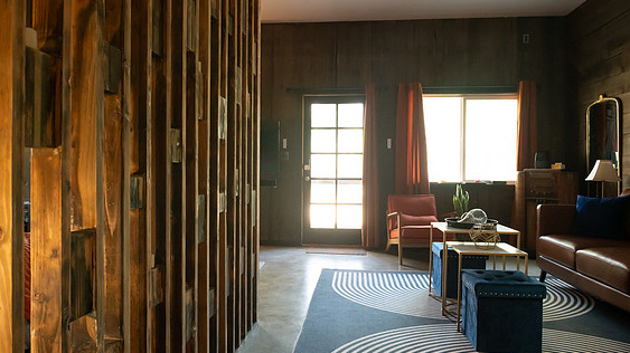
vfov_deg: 44.3
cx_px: 313
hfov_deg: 71.9
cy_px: 173
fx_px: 434
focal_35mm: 26
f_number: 6.3
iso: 6400
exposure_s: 1/80
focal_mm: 24
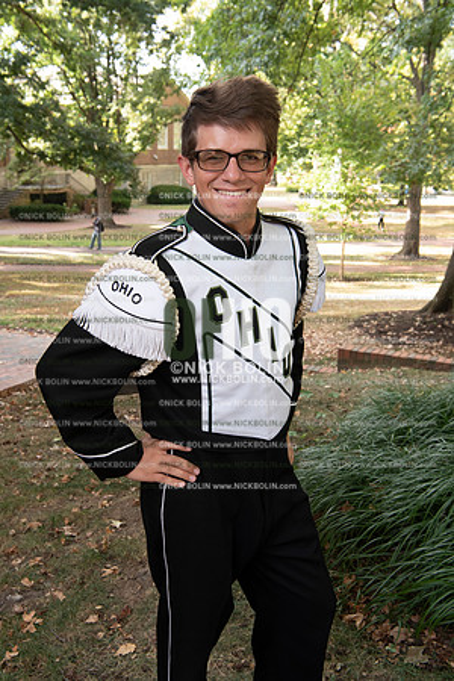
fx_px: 794
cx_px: 227
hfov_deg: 31.9
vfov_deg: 46.4
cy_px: 340
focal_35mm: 42
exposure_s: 1/100
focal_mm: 42
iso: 800
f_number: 8
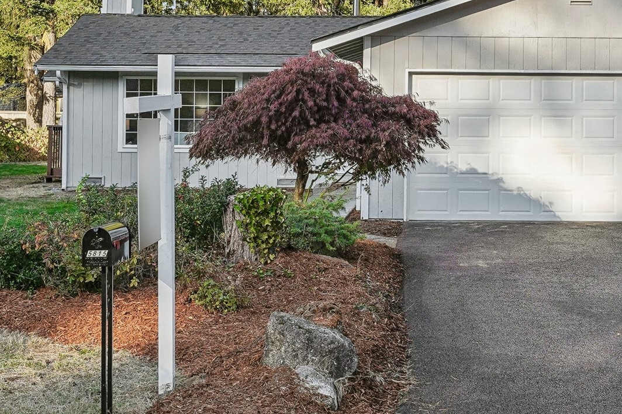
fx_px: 1157
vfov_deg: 20.3
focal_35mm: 67
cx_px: 402
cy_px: 147
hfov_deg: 29.9
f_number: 8
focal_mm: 28
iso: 200
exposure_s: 1/125
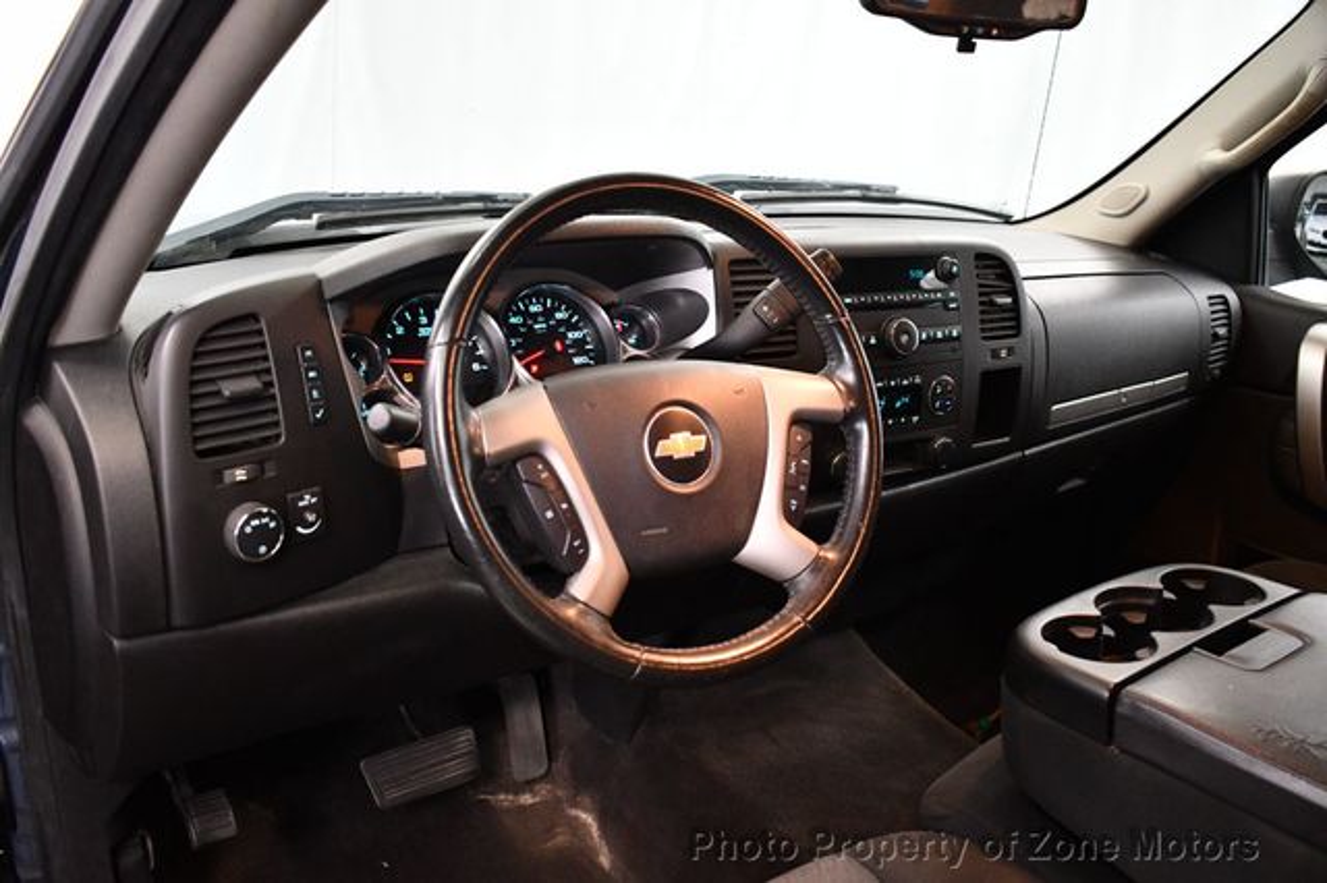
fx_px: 1142
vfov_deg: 42.3
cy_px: 442
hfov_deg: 60.3
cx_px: 664
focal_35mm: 31
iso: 3200
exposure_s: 1/60
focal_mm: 21
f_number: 3.8
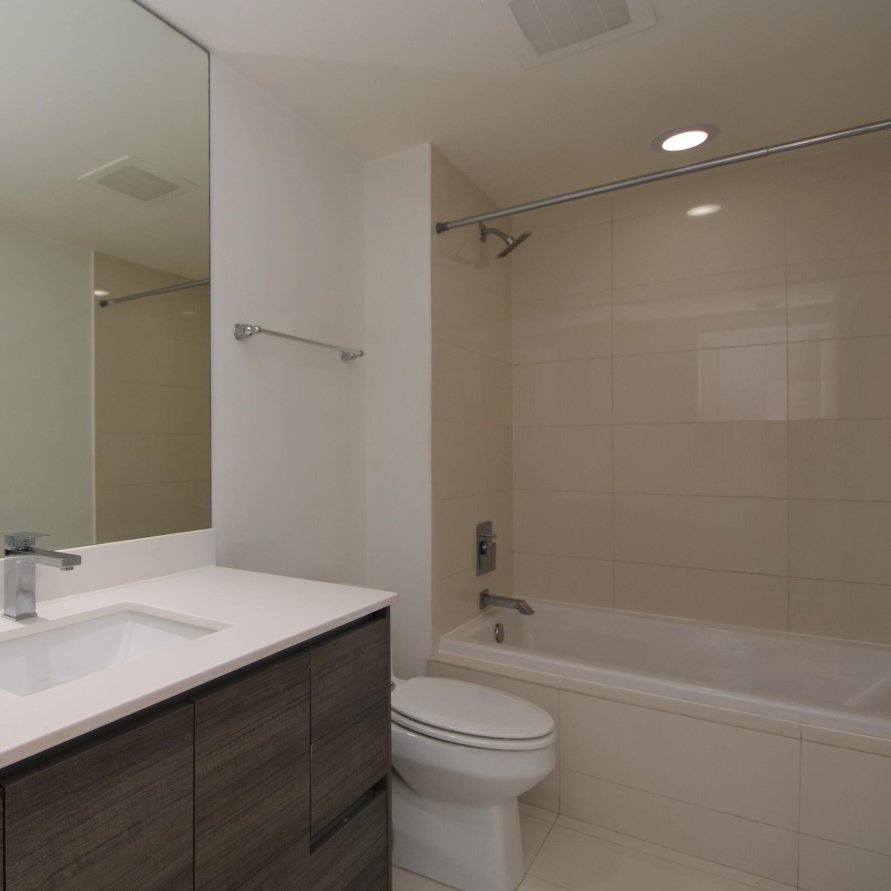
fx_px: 582
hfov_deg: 71.3
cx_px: 259
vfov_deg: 74.8
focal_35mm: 20
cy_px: 431
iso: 200
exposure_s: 1/60
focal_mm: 10
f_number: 5
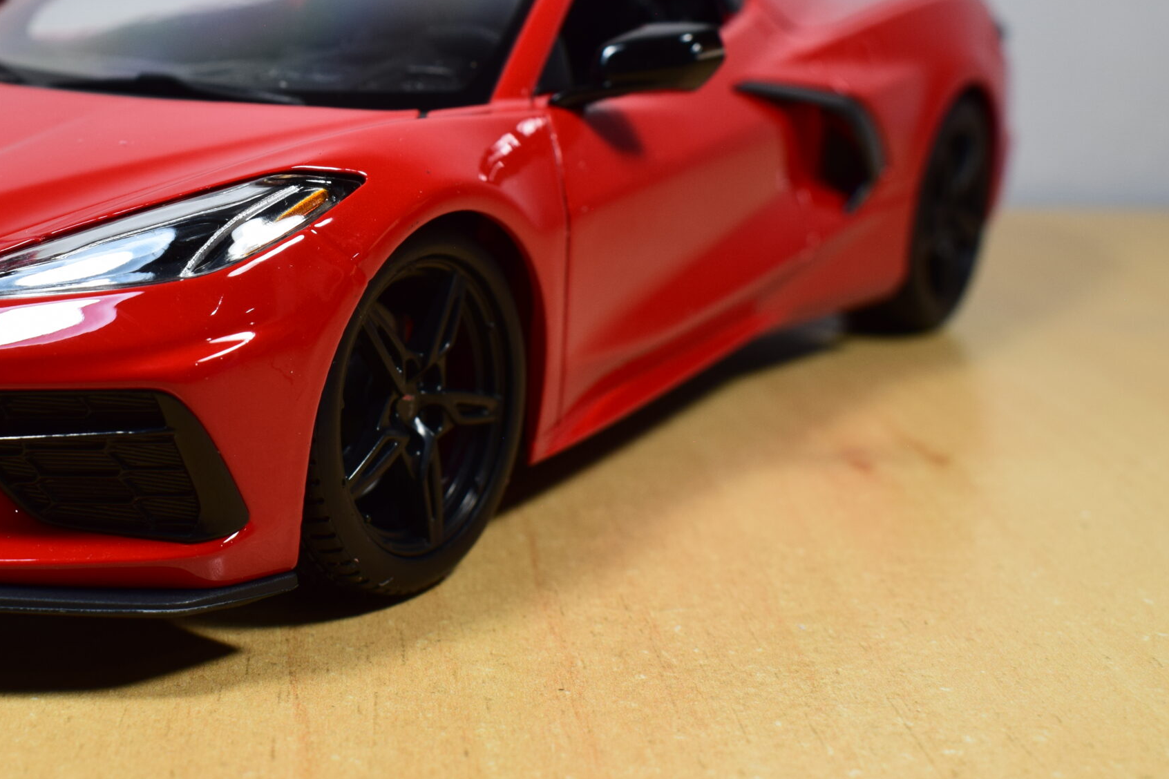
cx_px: 306
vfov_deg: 22.9
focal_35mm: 59
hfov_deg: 33.3
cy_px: 237
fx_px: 1916
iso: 400
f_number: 8
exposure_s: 1/60
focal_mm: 26
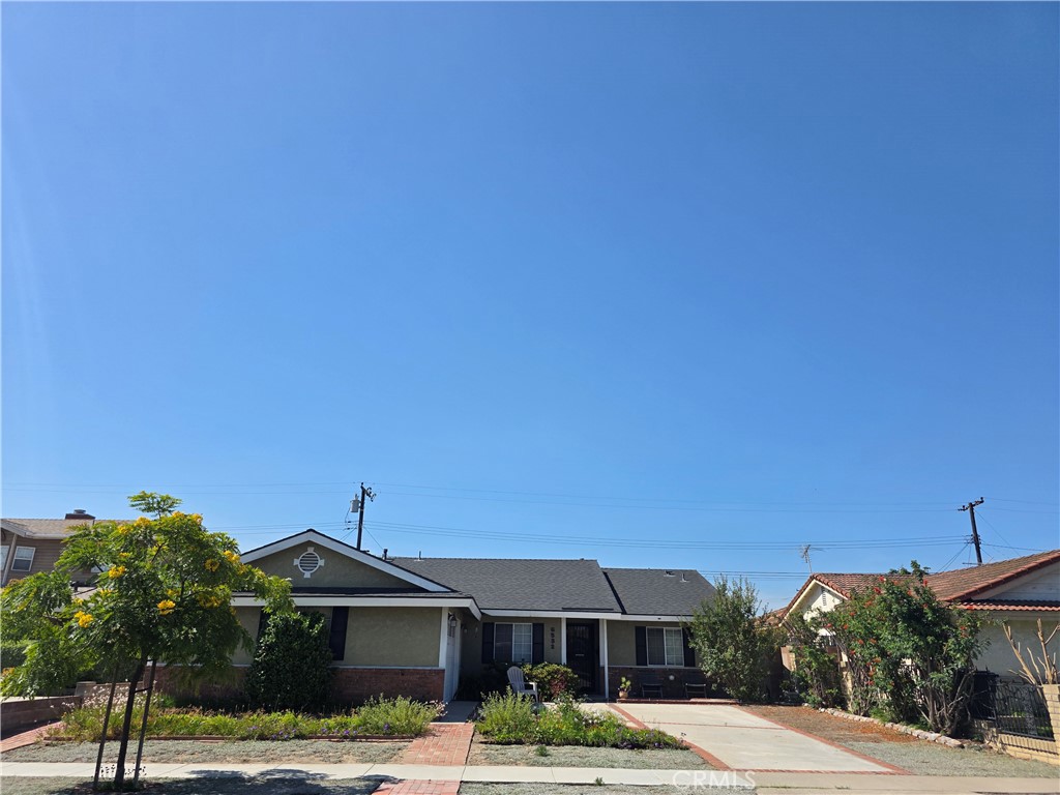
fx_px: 704
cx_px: 530
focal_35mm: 23
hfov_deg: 73.9
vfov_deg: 58.9
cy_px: 398
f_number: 1.7
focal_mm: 6.3
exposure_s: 1/7061
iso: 80
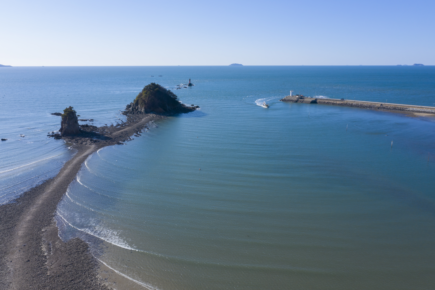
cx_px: 218
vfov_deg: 46.4
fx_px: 338
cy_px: 145
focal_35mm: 28
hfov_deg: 65.5
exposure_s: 1/160
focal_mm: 10.26
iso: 100
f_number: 10
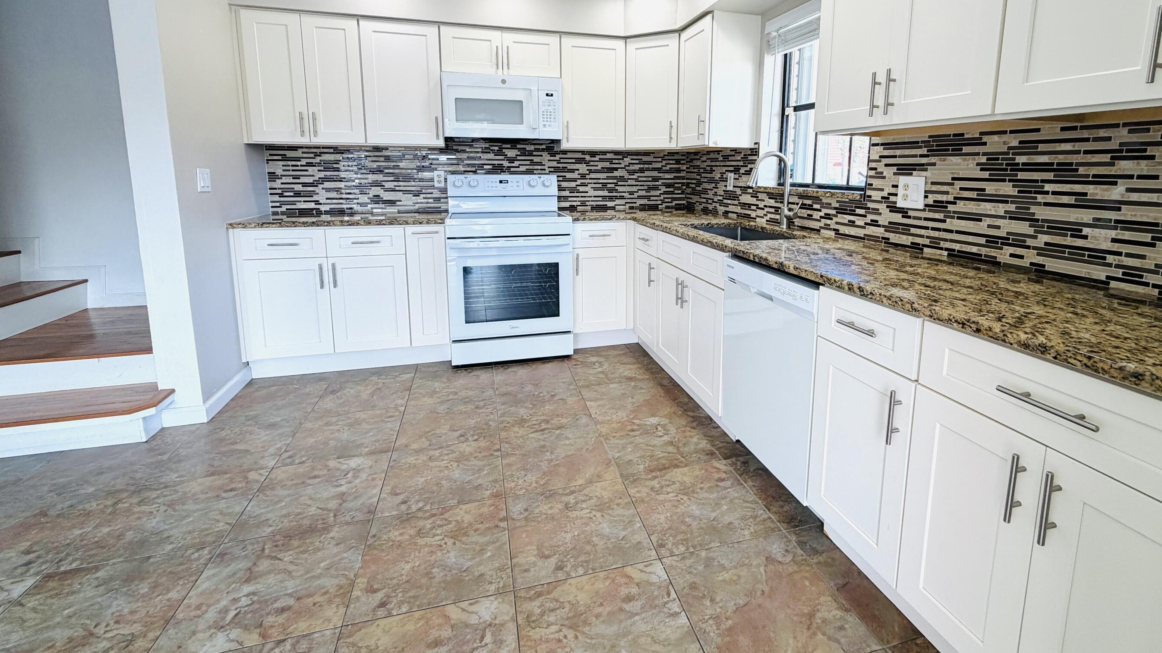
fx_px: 524
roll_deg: +0.4
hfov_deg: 95.7
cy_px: 245
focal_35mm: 17
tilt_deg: -7.9
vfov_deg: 63.0
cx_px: 632
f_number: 2.2
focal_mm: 2.22
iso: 64
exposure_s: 1/120
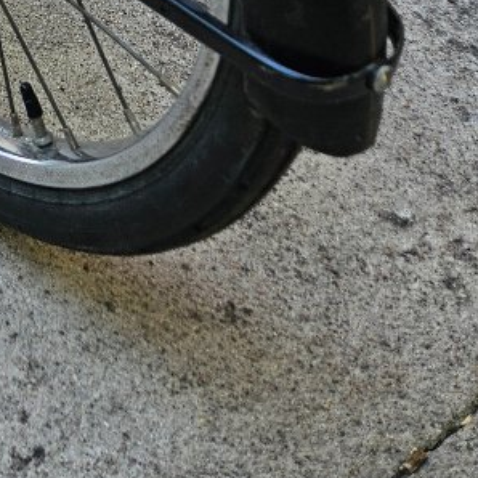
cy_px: -393
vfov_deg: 17.2
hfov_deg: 18.7
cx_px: -236
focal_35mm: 82
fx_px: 1281
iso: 64
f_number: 1.8
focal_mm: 5.4
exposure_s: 1/180
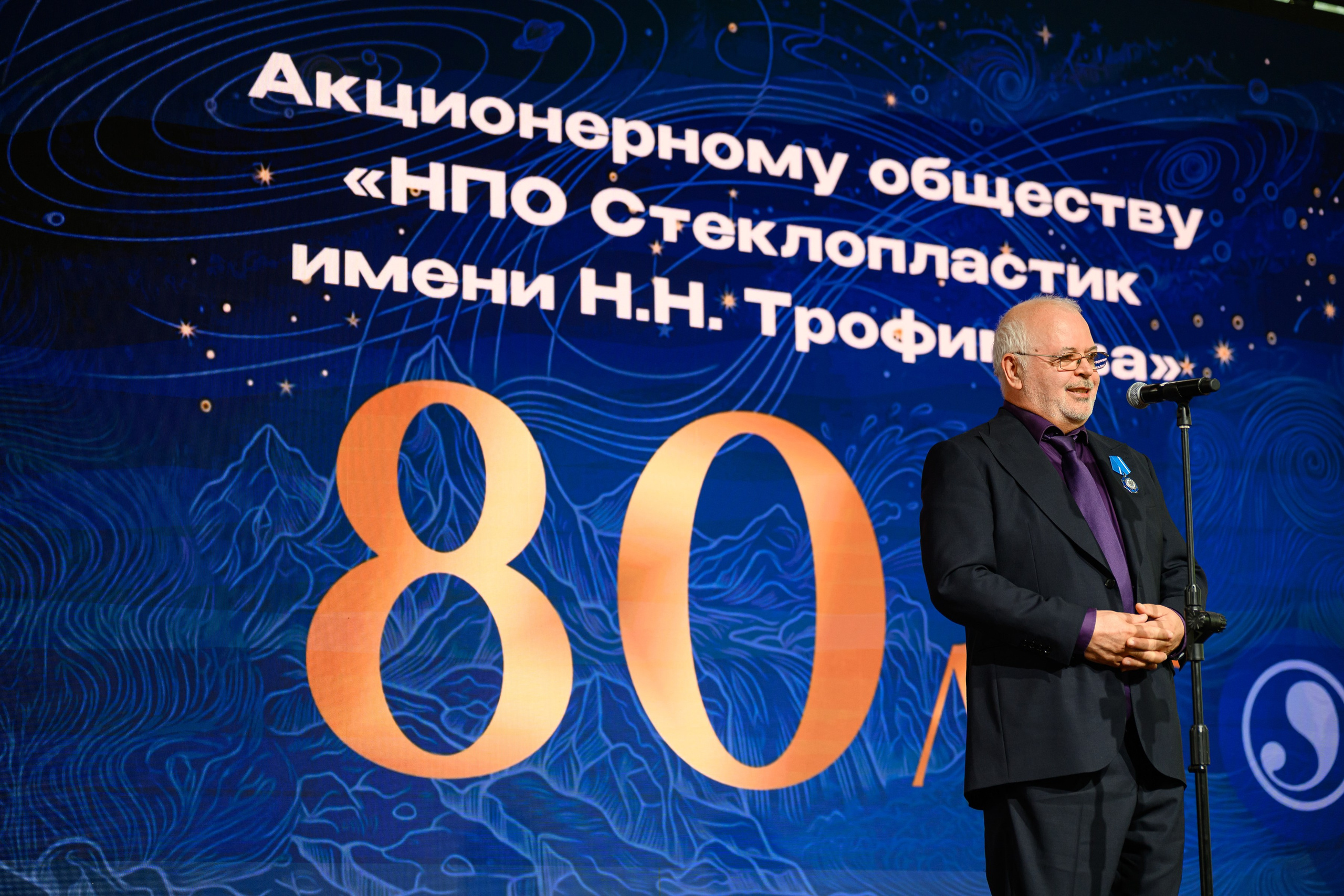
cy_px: 448
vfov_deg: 17.1
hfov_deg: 25.4
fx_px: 2987
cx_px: 672
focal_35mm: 80
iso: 800
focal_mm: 80
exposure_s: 1/200
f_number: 2.5
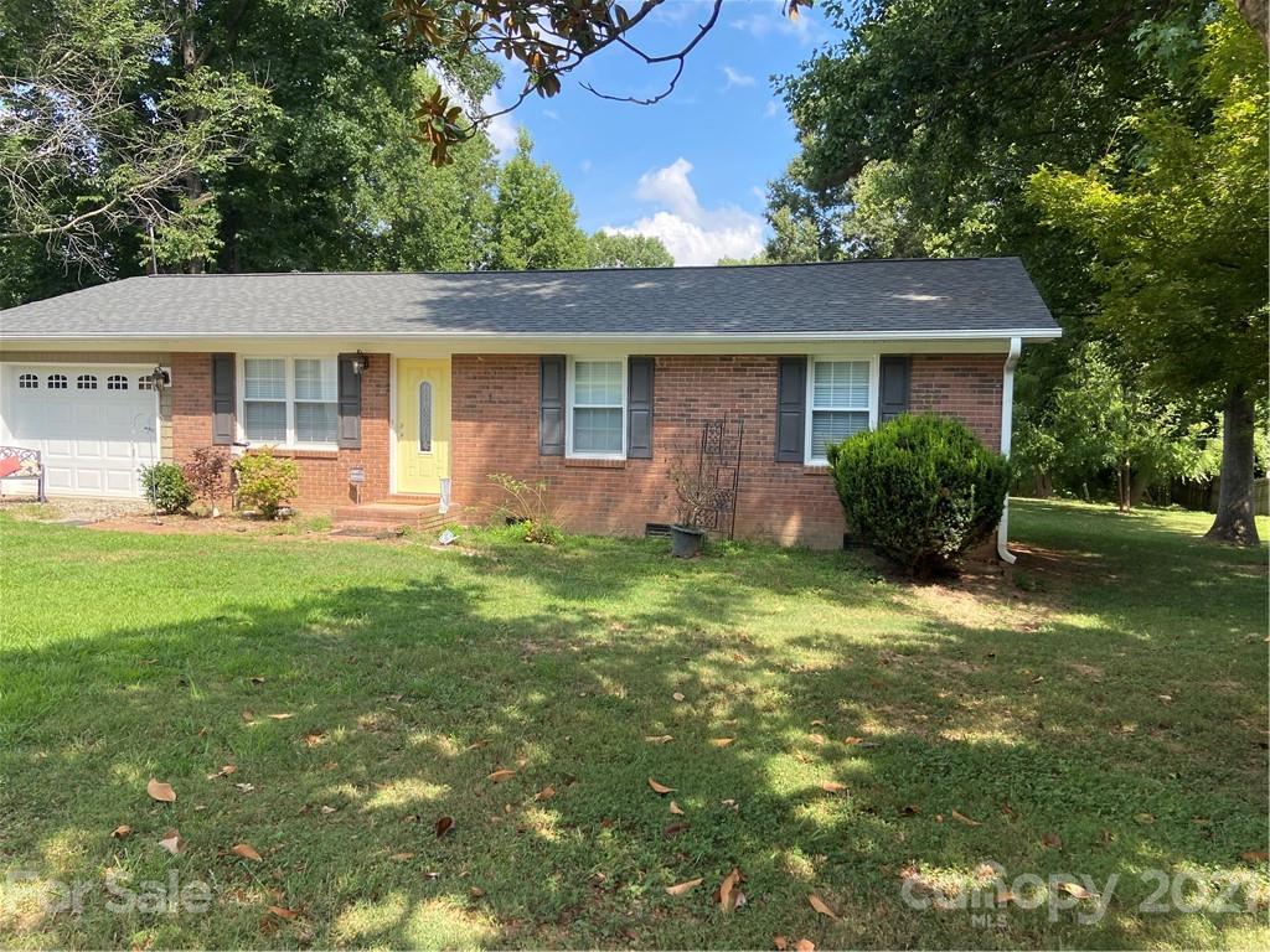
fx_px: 954
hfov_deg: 67.3
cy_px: 476
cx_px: 635
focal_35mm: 26
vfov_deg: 53.1
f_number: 1.8
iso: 32
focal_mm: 4.25
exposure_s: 1/757
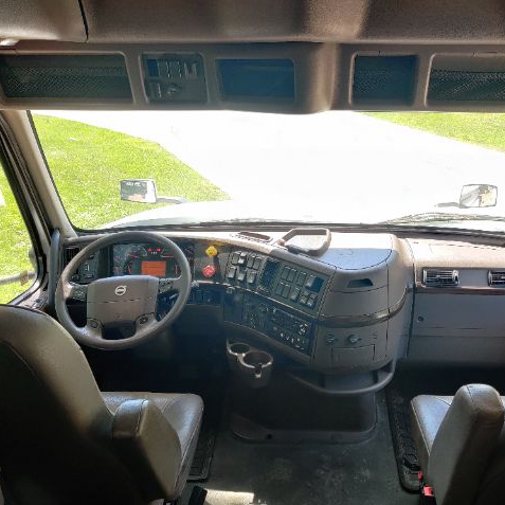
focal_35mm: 32
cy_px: 253
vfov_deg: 51.1
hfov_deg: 50.8
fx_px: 528
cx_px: 301
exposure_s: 1/50
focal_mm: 4.75
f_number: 1.65
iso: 400
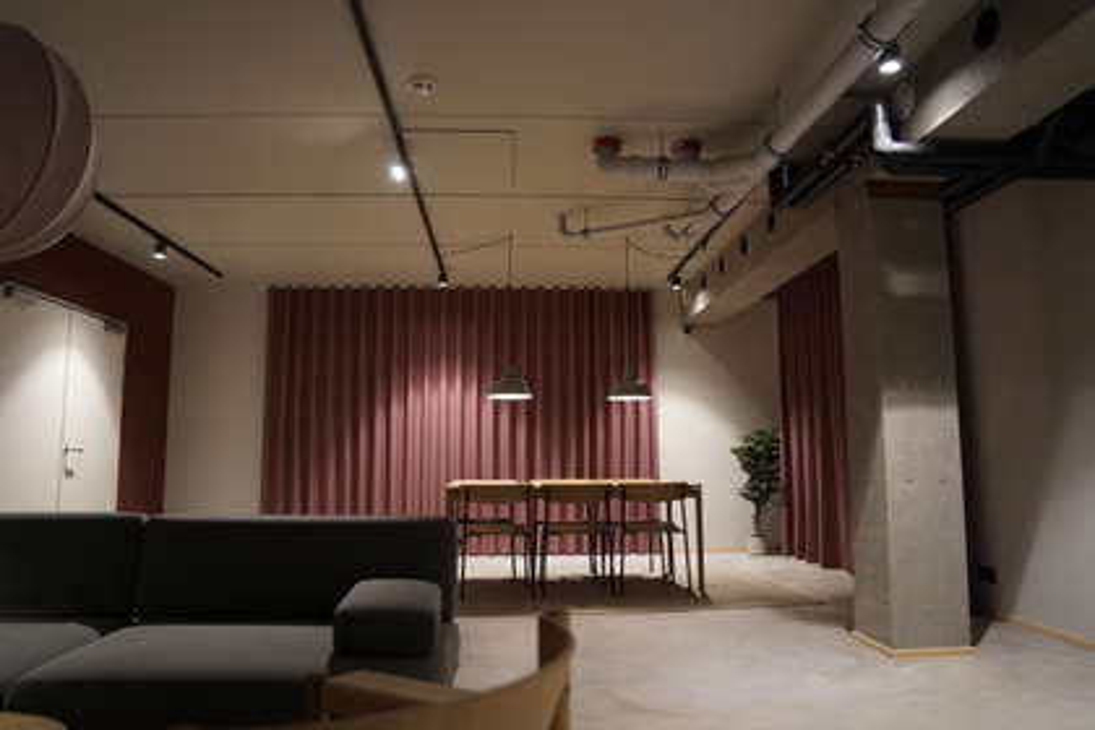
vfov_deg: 53.1
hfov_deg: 73.7
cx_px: 548
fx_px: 730
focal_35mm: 24
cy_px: 365
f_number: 2.8
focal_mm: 24
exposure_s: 1/200
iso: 4000
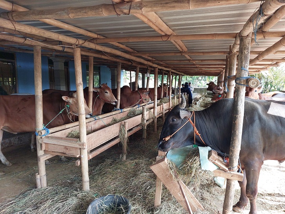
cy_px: 107
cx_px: 142
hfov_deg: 73.9
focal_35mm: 23
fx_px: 189
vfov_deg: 58.9
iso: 100
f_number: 1.8
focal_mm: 5.06
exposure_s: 1/120
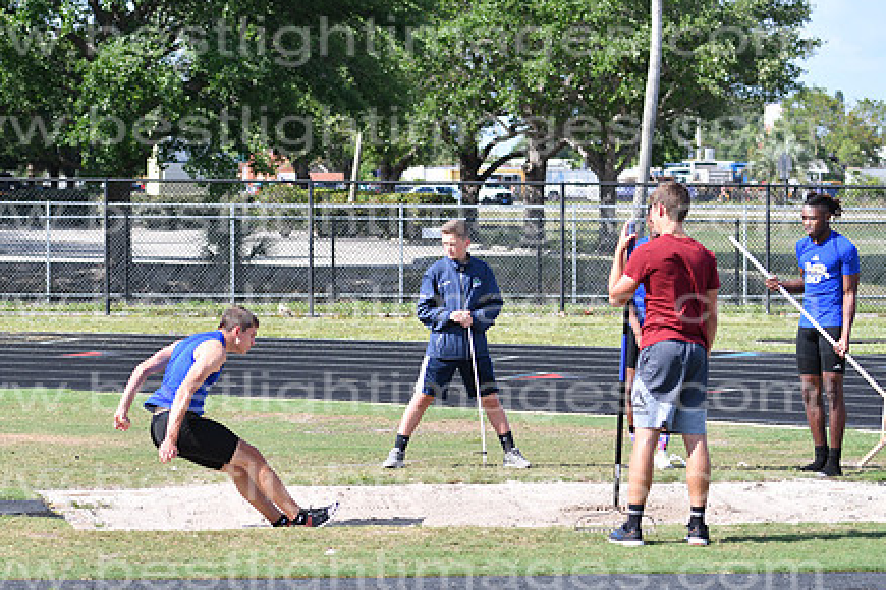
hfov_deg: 14.6
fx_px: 3445
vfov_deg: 9.8
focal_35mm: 140
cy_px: 353
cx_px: 361
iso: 200
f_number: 4
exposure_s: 1/2000
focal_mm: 70
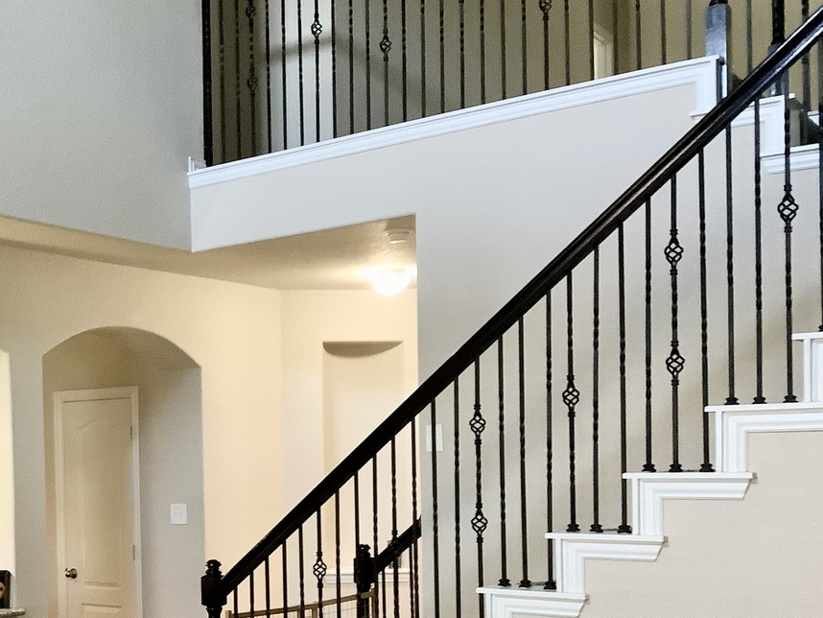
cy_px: 490
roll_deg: +0.6
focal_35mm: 52
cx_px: 195
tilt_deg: -2.0
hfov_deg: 35.9
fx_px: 1237
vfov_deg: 27.5
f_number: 2.4
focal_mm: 3.3
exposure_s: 1/40
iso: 320
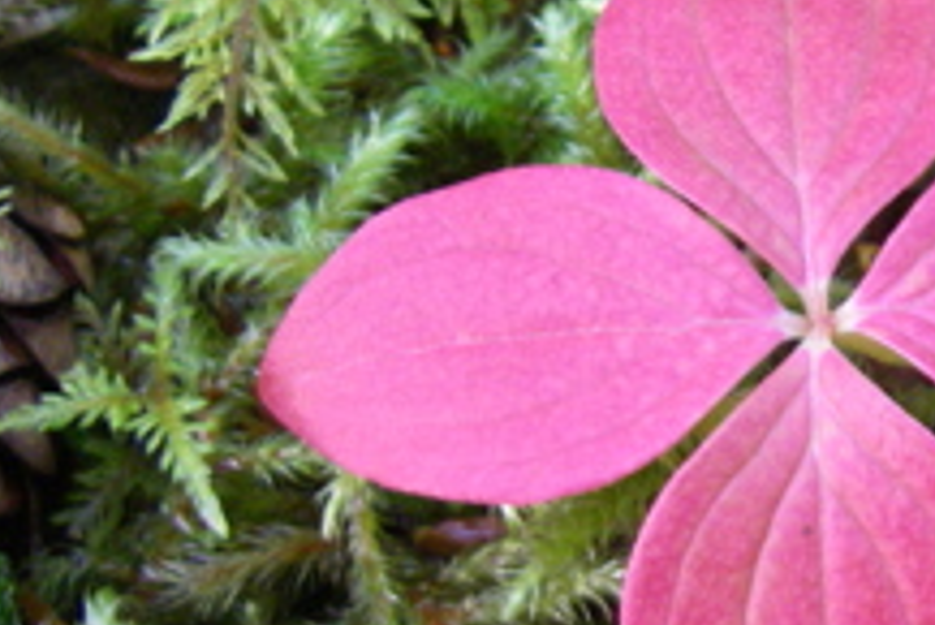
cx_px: 913
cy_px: 308
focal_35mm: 91
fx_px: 2365
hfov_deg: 21.6
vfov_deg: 15.0
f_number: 3.3
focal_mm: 6.3
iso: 400
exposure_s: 1/15
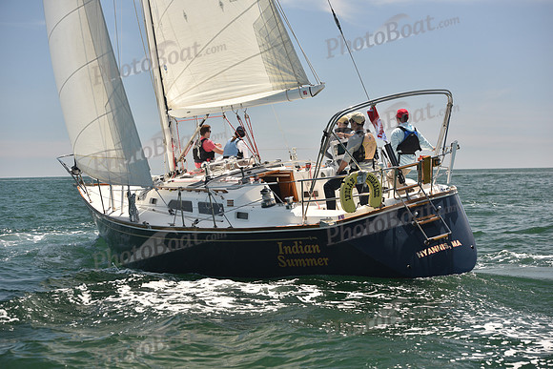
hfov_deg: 28.8
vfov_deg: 19.5
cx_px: 276
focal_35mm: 70
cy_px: 184
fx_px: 1075
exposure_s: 1/800
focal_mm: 70
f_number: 4.5
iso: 250
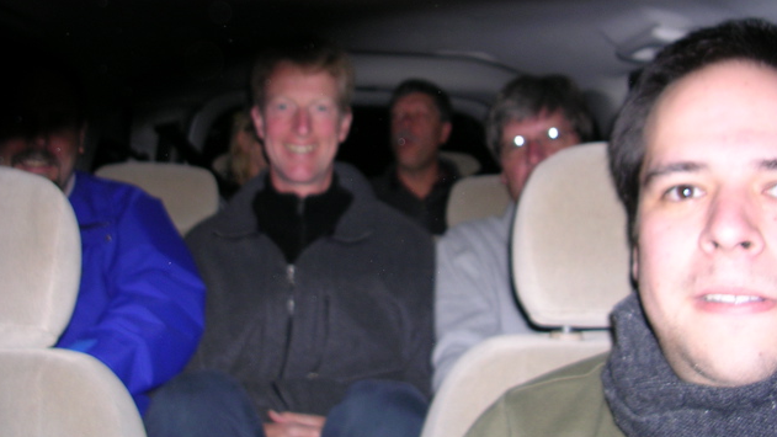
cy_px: 155
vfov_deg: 28.2
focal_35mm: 42
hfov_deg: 48.4
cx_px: 388
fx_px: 865
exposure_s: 1/60.1
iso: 50
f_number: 2.8
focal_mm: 5.8
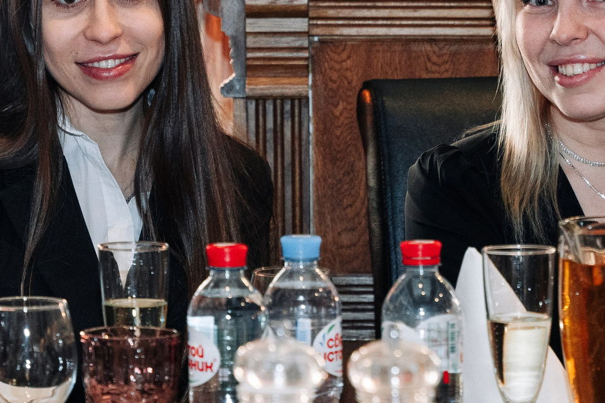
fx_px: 3007
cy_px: -22
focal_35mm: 179
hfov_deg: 11.4
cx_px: 519
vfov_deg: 7.6
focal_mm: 65.8
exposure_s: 1/125
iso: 1600
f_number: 4
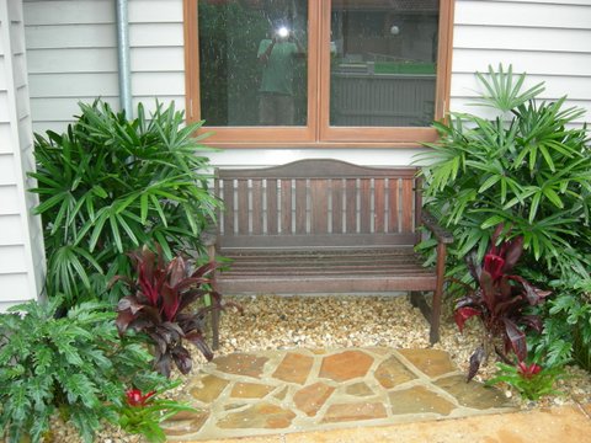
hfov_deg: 51.4
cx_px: 296
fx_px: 615
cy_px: 222
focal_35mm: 36
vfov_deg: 39.7
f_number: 2.7
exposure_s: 1/30
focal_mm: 7.5
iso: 64
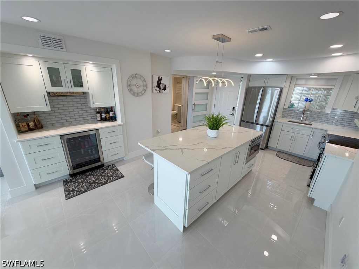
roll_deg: -2.0
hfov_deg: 102.1
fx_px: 145
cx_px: 180
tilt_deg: -18.7
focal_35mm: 14
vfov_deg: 85.7
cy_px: 134
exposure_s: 1/120
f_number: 2.2
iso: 64
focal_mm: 2.22
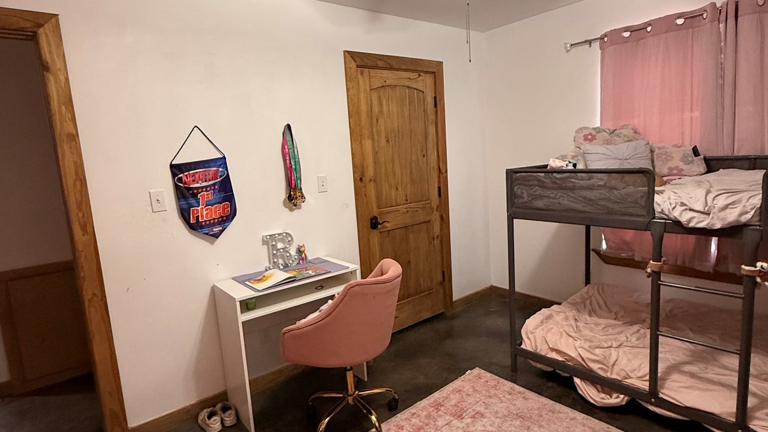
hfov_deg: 83.8
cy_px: 216
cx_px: 395
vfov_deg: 53.6
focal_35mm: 21
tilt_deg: -8.0
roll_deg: +3.6
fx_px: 428
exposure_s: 1/60
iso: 500
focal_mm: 2.22
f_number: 2.2
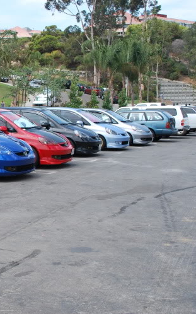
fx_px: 505
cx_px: -30
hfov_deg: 20.7
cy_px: 148
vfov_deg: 34.5
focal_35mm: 59
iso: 100
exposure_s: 1/200
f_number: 7.1
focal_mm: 24
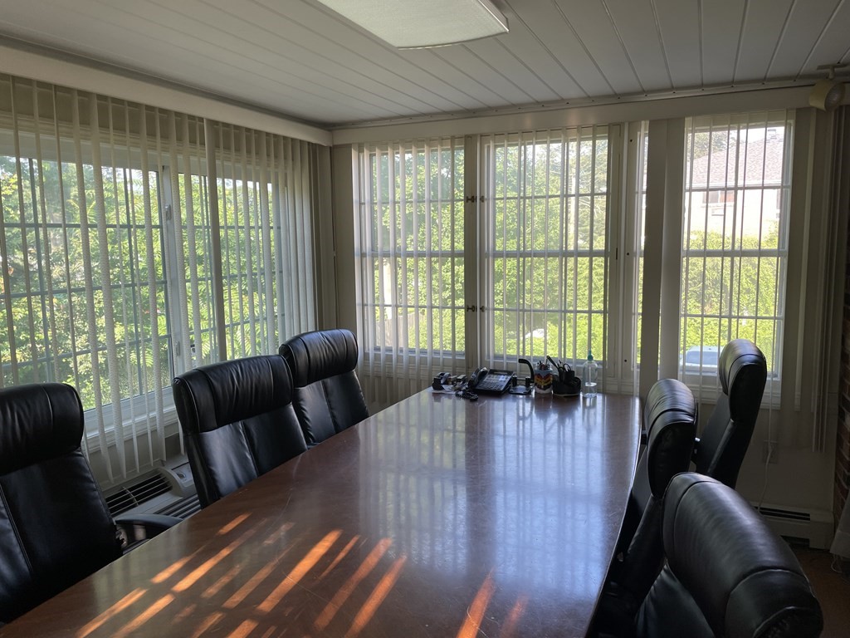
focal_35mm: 26
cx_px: 425
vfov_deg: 53.1
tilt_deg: -7.5
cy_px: 319
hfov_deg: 67.3
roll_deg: +1.4
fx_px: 638
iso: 40
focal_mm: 4.2
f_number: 1.6
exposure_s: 1/121
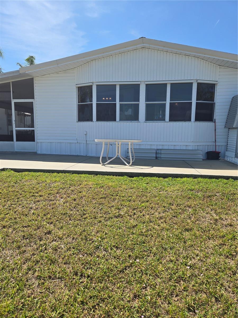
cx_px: 119
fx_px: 211
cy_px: 159
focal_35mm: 23
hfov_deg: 58.9
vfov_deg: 73.9
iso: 25
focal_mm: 5.4
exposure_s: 1/1967
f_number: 1.8
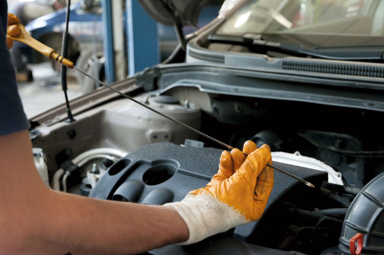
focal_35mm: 57
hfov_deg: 35.1
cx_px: 192
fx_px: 607
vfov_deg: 23.7
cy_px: 128
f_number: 4.8
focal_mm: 38
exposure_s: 1/100
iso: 400
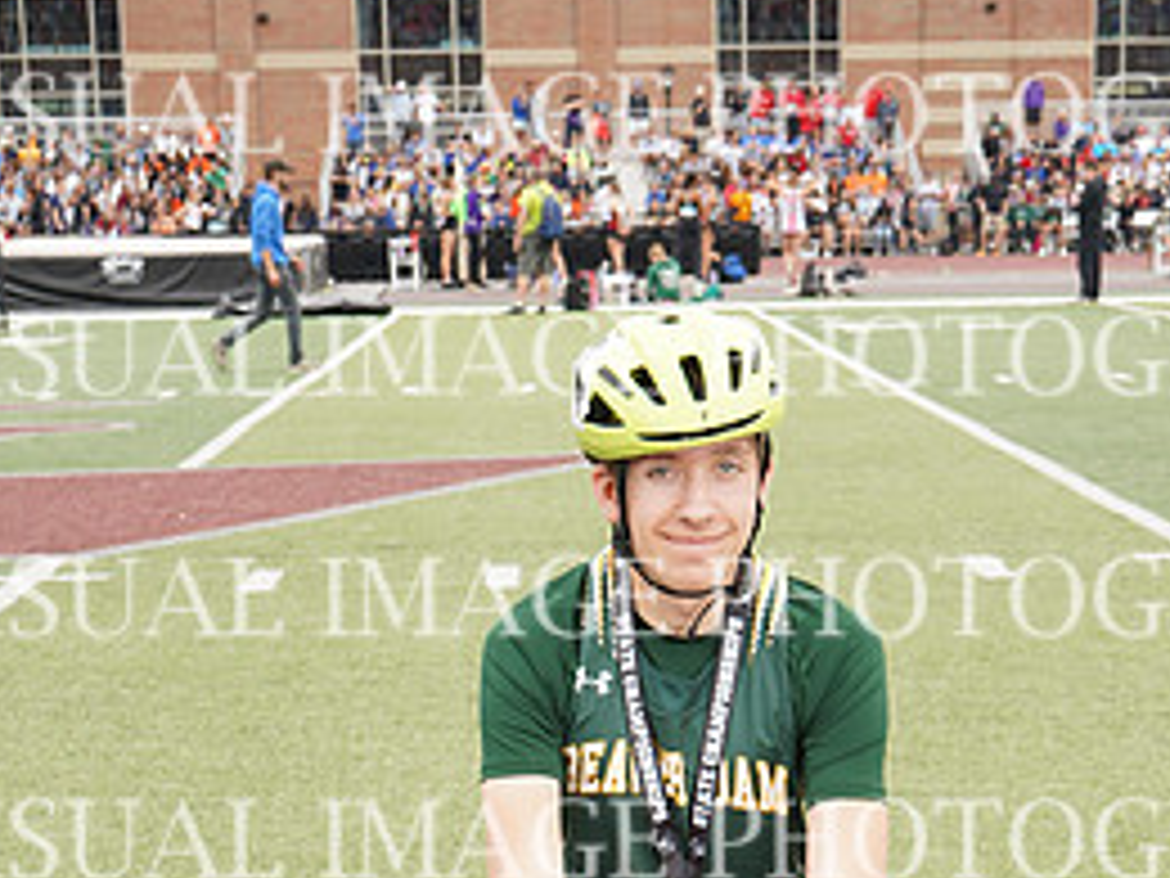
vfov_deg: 15.8
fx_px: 2974
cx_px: 673
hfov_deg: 22.2
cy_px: 1202
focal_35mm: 88
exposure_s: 1/125
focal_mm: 41
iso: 200
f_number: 8
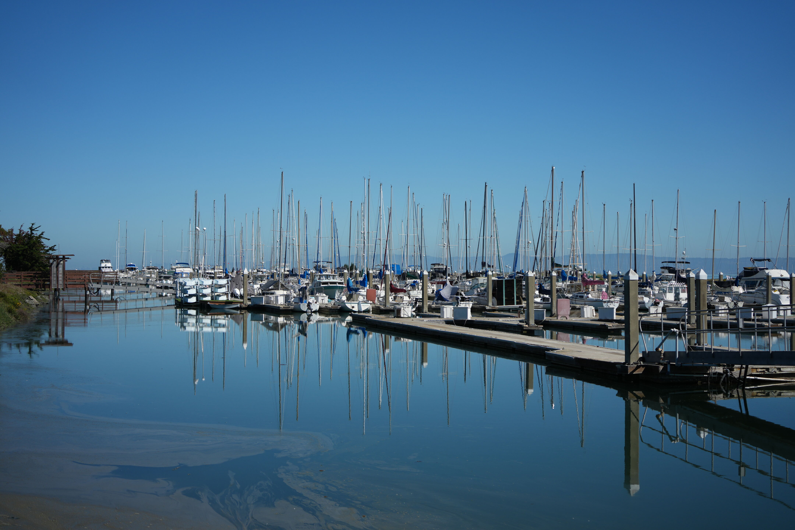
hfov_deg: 39.6
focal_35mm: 50
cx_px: 398
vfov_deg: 27.0
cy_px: 265
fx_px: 1104
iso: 200
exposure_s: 1/2500
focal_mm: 50
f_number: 4.5
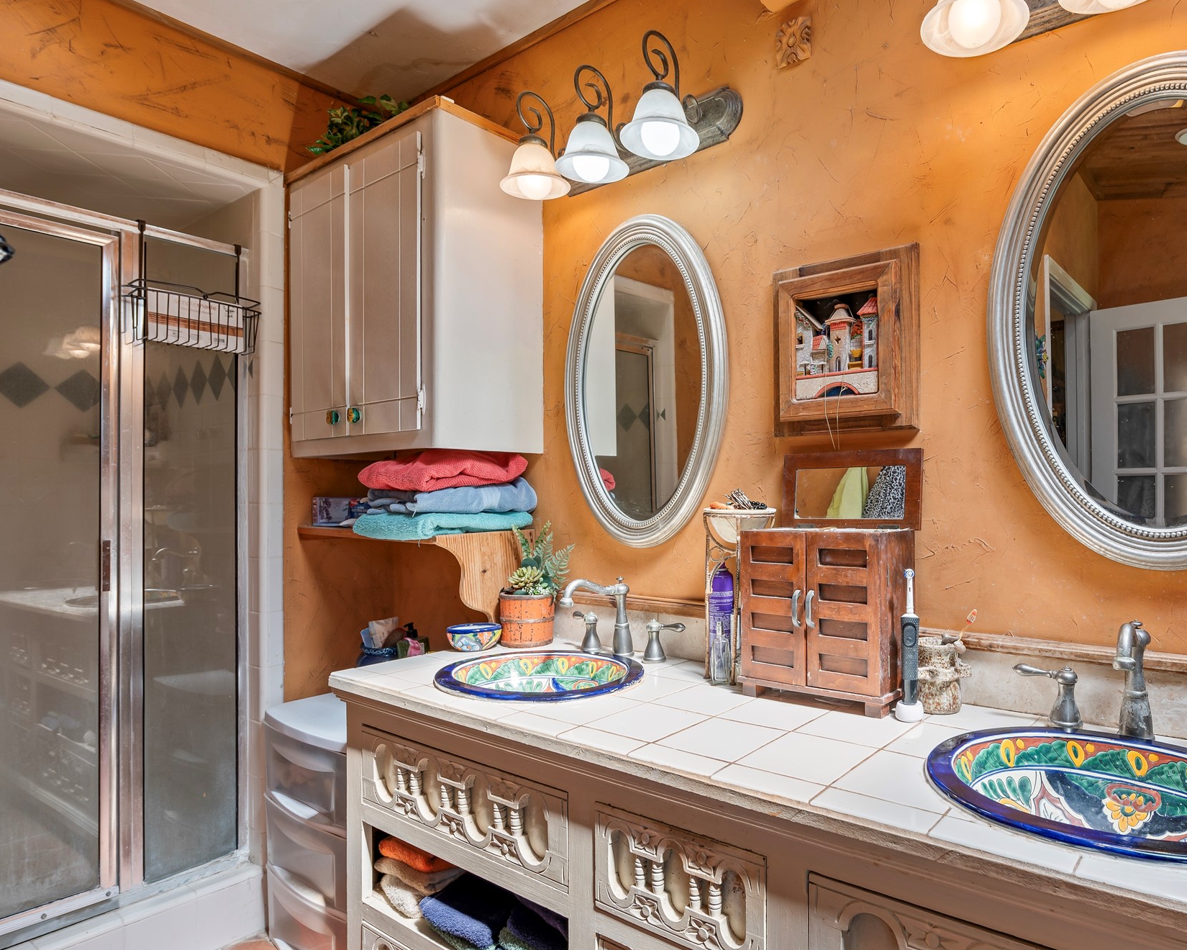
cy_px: 502
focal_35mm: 21
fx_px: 738
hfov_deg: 75.7
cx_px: 769
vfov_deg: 65.5
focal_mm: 17
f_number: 6.3
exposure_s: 1/10
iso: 125
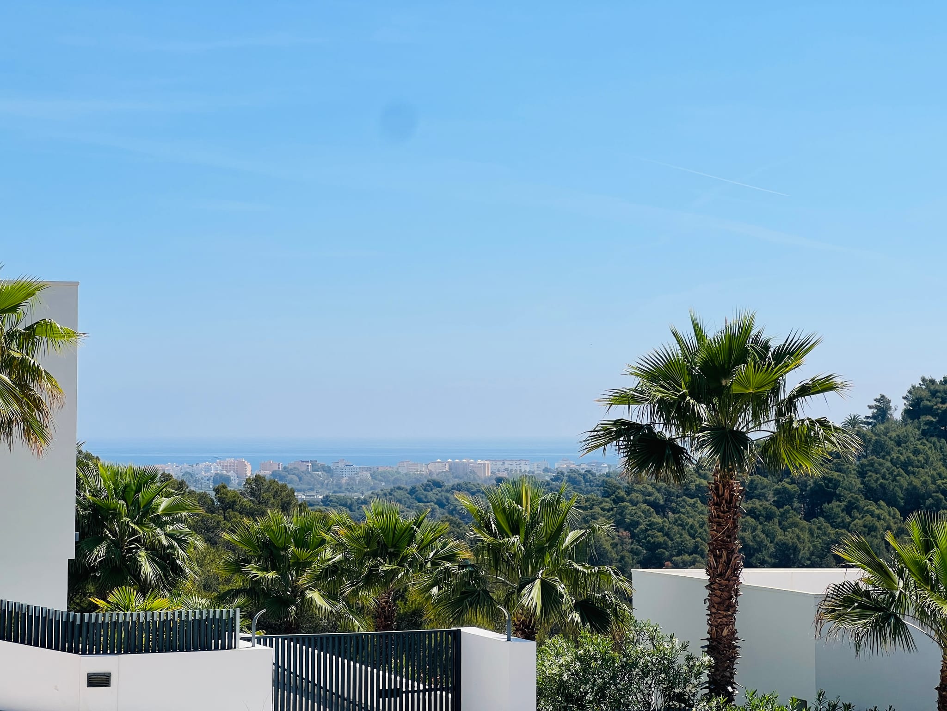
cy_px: 356
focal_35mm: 77
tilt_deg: +3.7
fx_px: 2107
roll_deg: -0.5
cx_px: 474
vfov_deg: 19.1
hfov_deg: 25.3
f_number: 2.8
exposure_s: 1/1277
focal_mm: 9
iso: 32
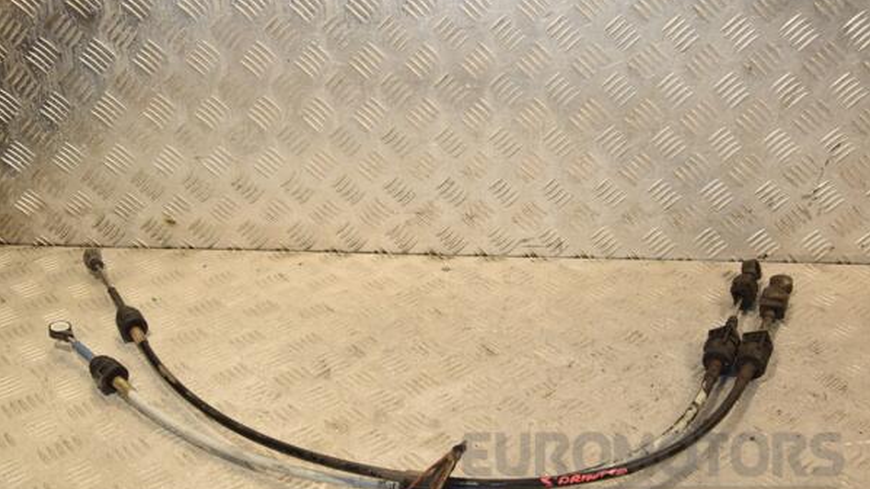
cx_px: 435
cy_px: 261
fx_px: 946
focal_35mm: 41
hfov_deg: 49.4
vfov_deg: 29.0
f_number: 7.1
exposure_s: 1/200
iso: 800
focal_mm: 26
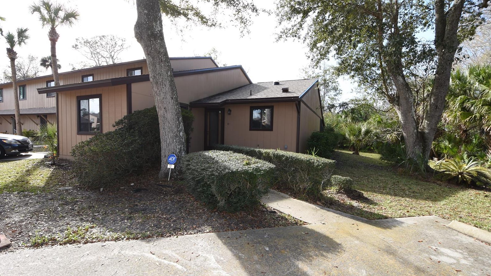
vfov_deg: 66.9
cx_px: 243
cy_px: 153
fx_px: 208
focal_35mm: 16
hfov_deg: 99.4
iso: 100
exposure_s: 1/100
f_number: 5
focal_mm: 10
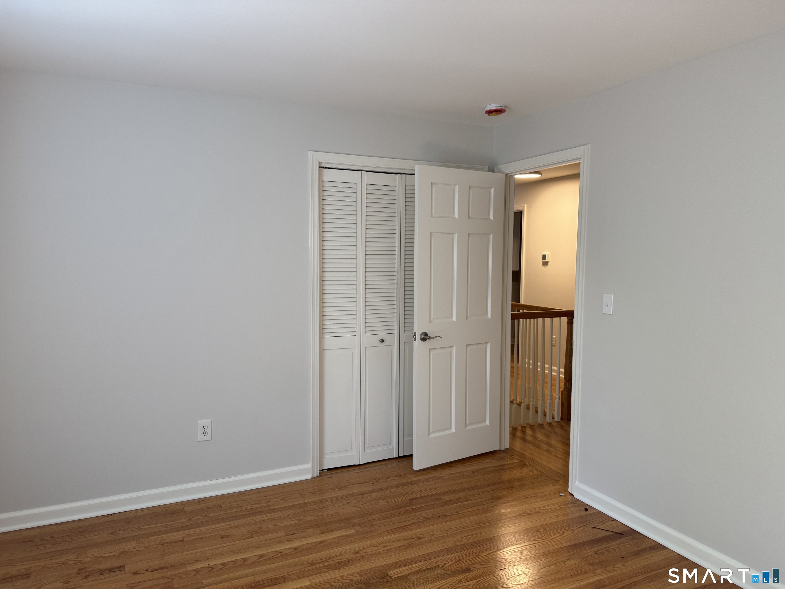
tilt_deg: -3.8
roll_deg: +0.2
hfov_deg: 71.6
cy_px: 294
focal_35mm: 24
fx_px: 544
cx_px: 392
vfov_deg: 56.8
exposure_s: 1/121
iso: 160
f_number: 1.78
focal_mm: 6.76
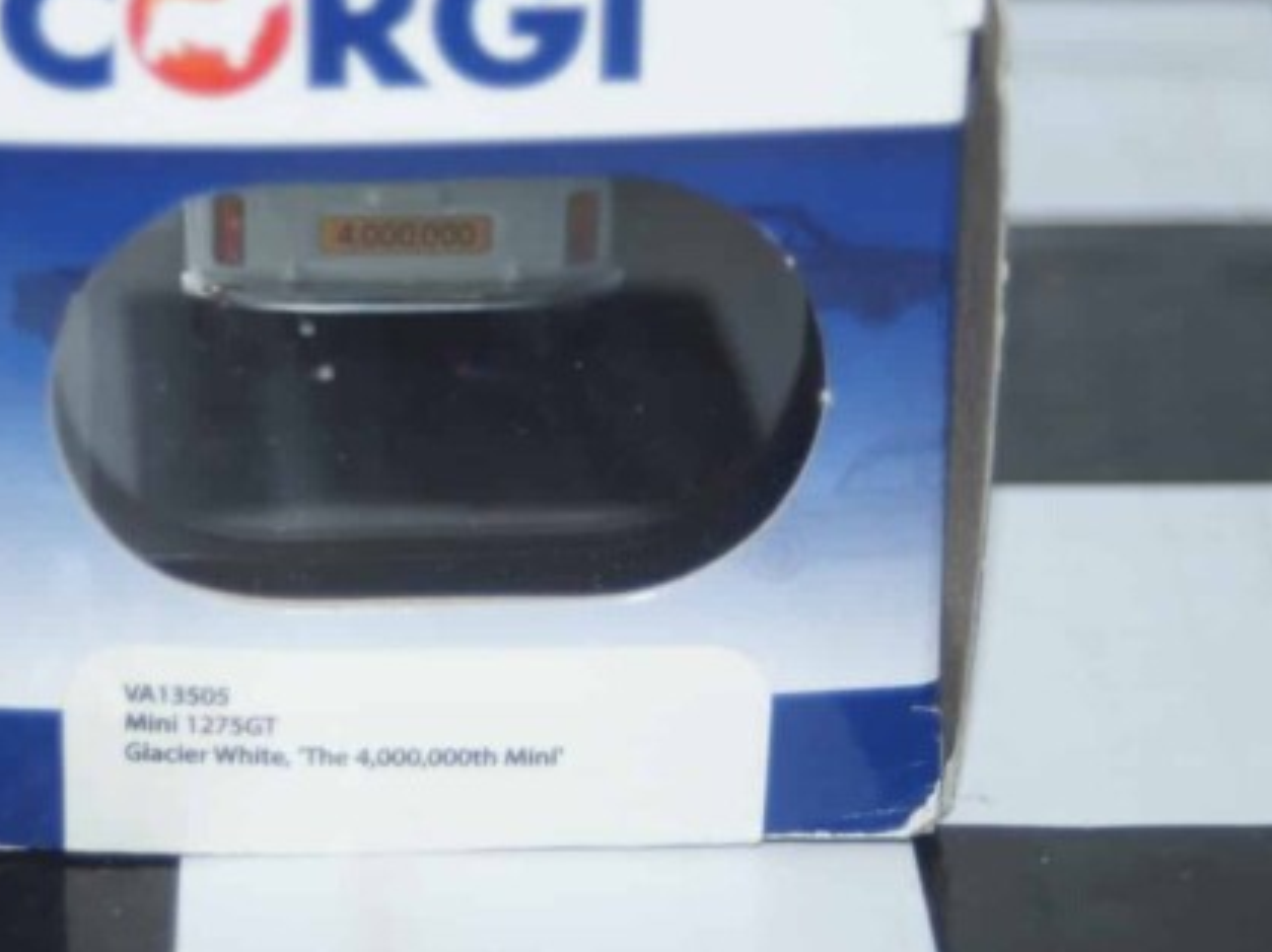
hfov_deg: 13.6
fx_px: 5325
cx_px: 396
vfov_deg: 10.2
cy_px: 499
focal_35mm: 145
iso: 400
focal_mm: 70
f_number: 5.6
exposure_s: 1/60
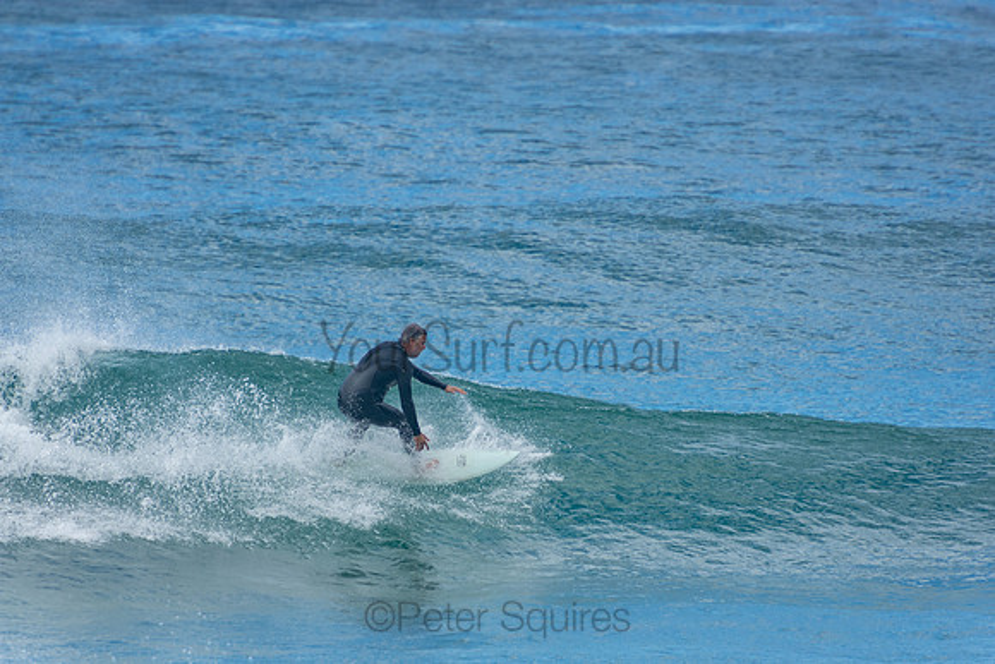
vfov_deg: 2.3
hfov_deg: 3.4
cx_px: 498
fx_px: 16586
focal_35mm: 600
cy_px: 332
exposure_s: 1/1250
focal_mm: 400
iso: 280
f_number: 5.6
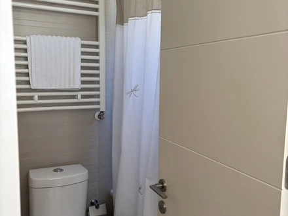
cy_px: 108
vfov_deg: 53.1
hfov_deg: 67.3
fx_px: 216
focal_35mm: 26
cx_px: 144
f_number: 1.6
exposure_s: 1/106
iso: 125
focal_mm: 5.96
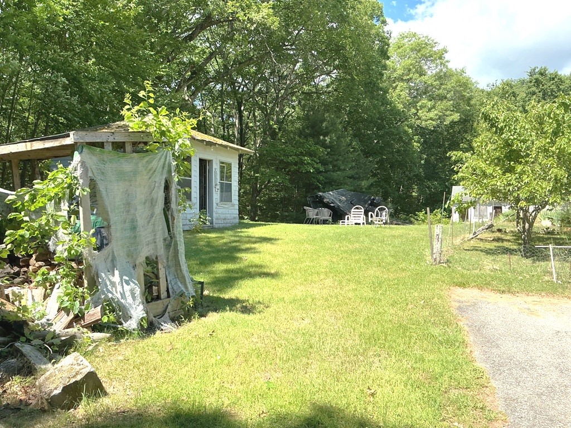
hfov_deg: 61.7
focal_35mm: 29
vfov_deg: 48.2
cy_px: 214
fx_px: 478
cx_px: 286
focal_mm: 3
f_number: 1.8
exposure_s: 1/842
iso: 25
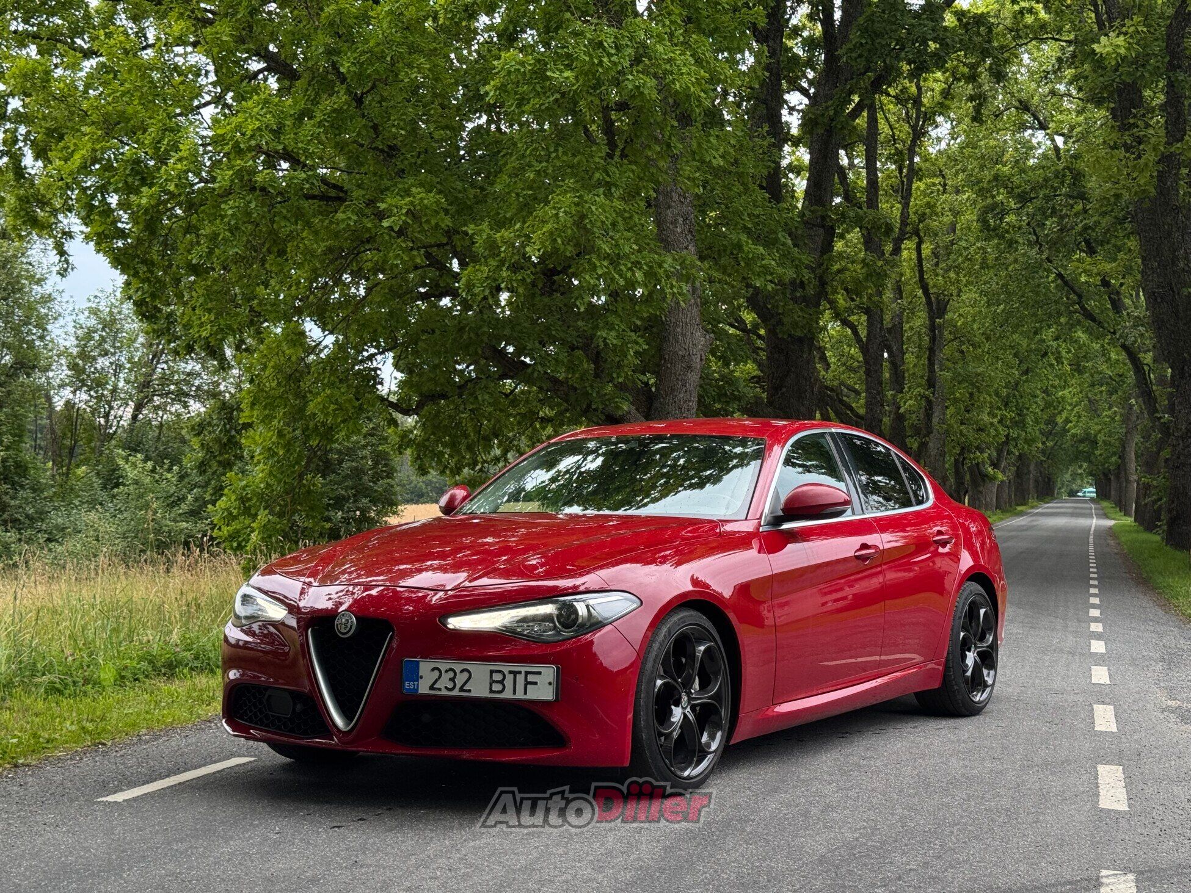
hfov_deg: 39.7
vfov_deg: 30.3
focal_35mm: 48
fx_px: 1652
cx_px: 596
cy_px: 446
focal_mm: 6.76
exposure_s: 1/124
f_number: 1.78
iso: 80
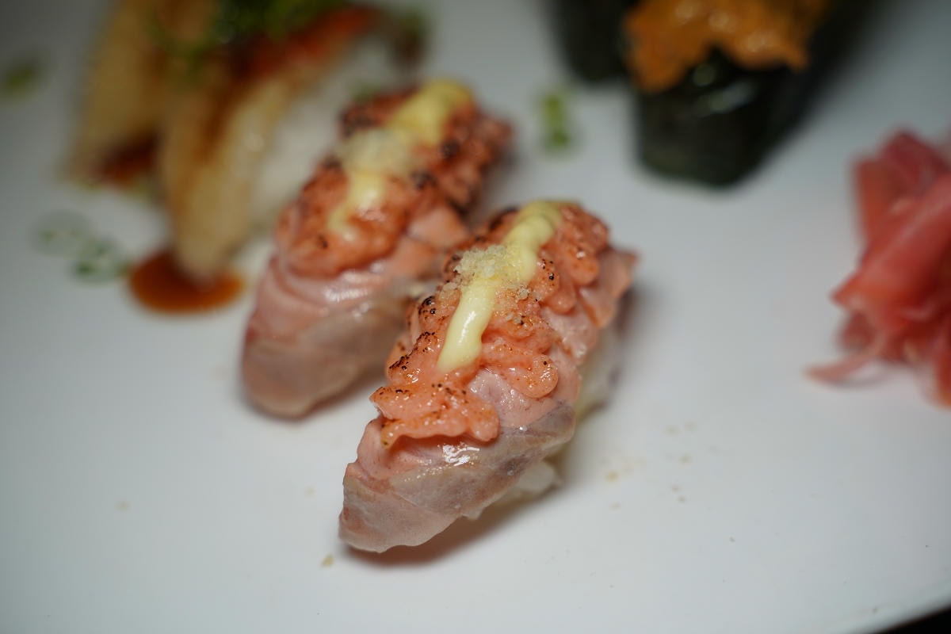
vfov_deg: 18.2
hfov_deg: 27.0
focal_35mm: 75
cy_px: 317
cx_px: 476
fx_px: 1981
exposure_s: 1/80
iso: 100
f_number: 4
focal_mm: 75
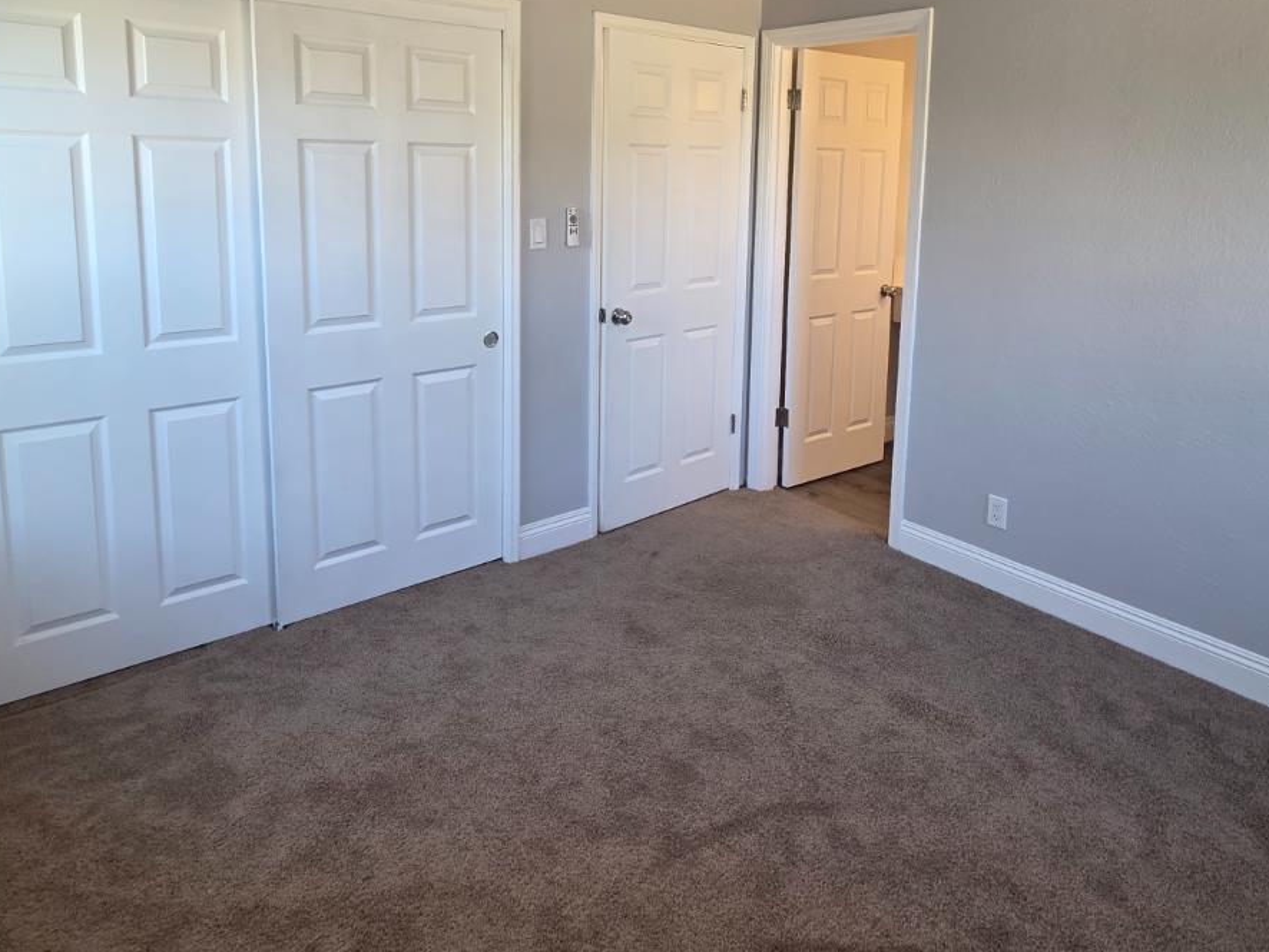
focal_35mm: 22
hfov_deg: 76.3
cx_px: 669
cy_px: 291
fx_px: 807
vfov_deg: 59.2
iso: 125
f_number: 1.9
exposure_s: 1/120
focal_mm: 2.2
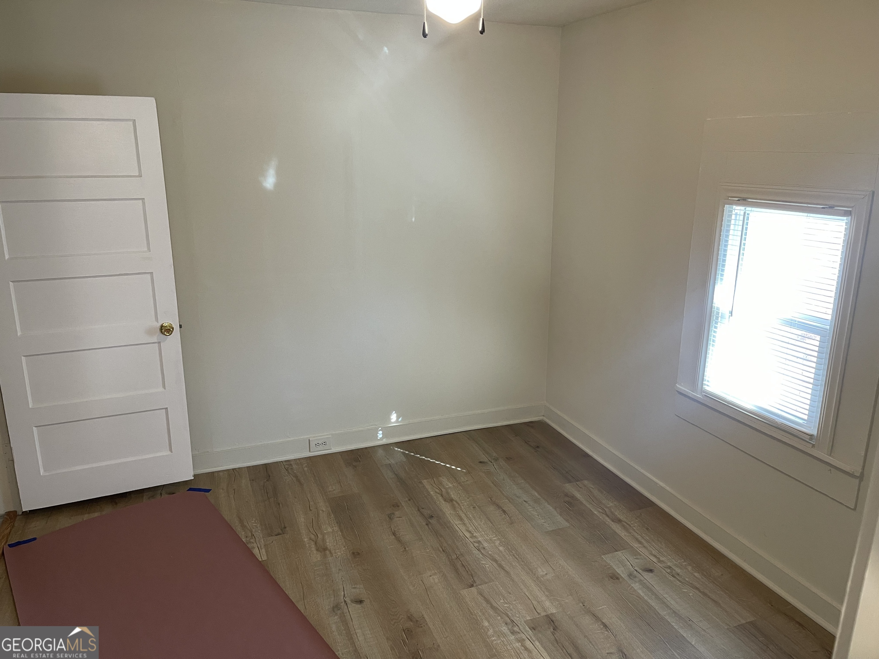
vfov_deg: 54.9
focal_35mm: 25
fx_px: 635
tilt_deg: -15.1
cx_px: 440
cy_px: 330
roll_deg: -0.2
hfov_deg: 69.4
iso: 160
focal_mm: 5.1
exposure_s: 1/60
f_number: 1.6
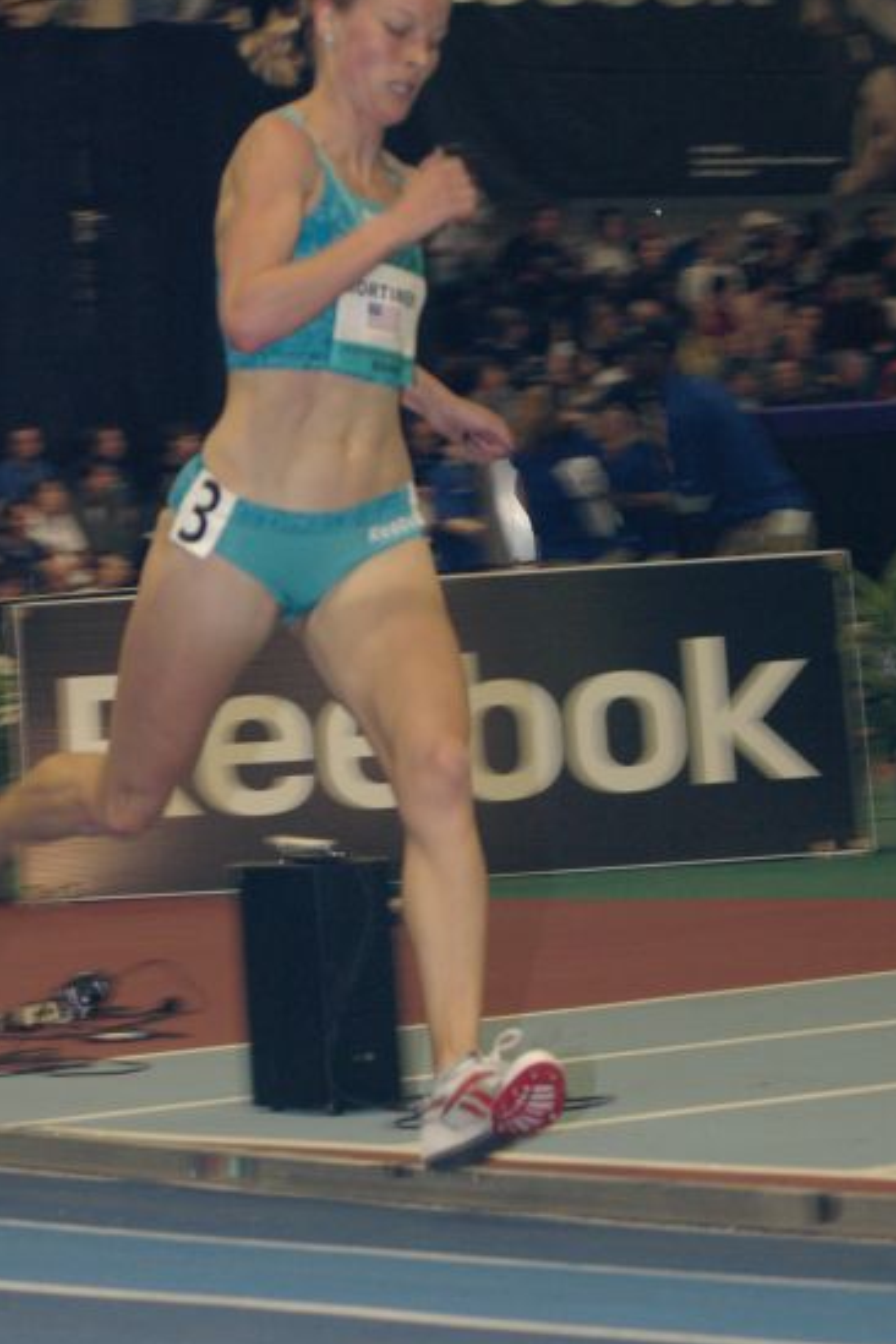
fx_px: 6533
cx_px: 282
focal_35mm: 175
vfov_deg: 11.7
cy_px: 649
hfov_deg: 7.8
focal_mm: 80
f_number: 5.6
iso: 800
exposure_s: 1/100
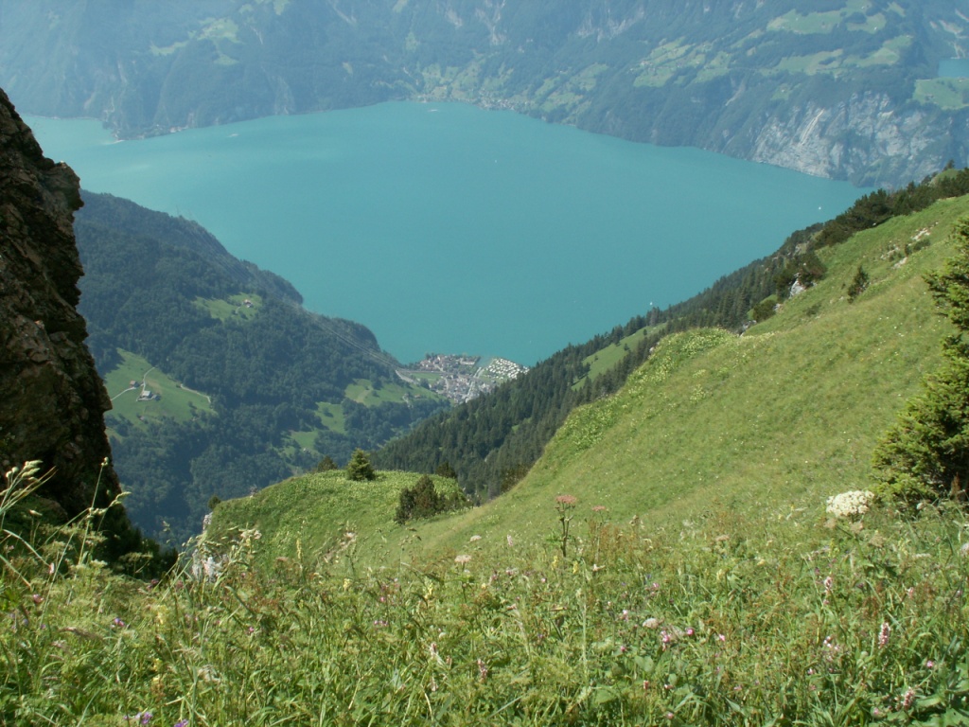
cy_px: 364
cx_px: 484
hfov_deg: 52.6
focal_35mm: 35
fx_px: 980
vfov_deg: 40.7
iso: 50
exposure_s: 1/160
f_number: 6.3
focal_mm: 5.86
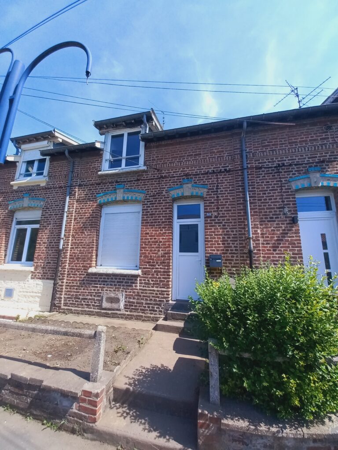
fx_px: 169
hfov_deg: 89.9
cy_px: 225
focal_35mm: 13
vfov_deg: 106.2
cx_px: 169
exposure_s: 1/757
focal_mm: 1.42
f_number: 2.2
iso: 40
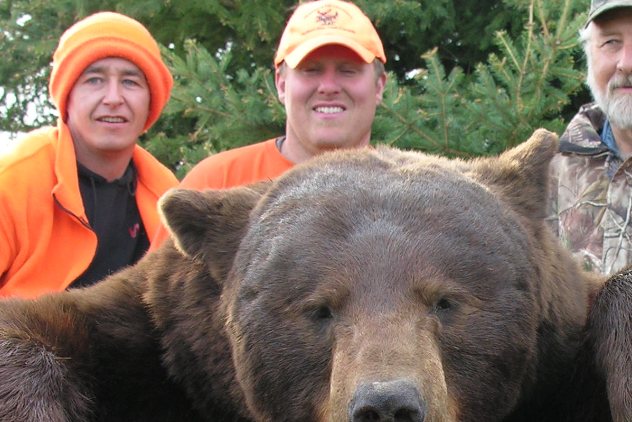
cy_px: 415
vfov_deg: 11.1
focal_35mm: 122
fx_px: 2142
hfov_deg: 16.6
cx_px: 540
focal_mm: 11
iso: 50
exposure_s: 1/63.2
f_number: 3.7
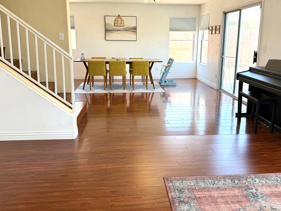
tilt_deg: -11.2
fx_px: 243
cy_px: 90
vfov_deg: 46.6
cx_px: 145
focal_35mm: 30
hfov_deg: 60.0
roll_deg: -0.1
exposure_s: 1/186
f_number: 1.78
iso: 100
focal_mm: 6.76
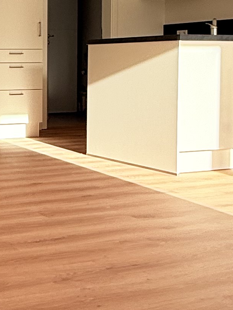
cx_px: -87
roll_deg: +0.2
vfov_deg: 27.9
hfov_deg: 19.3
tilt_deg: -2.6
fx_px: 619
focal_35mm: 69
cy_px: 96
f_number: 2.2
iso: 64
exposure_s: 1/242
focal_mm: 2.22
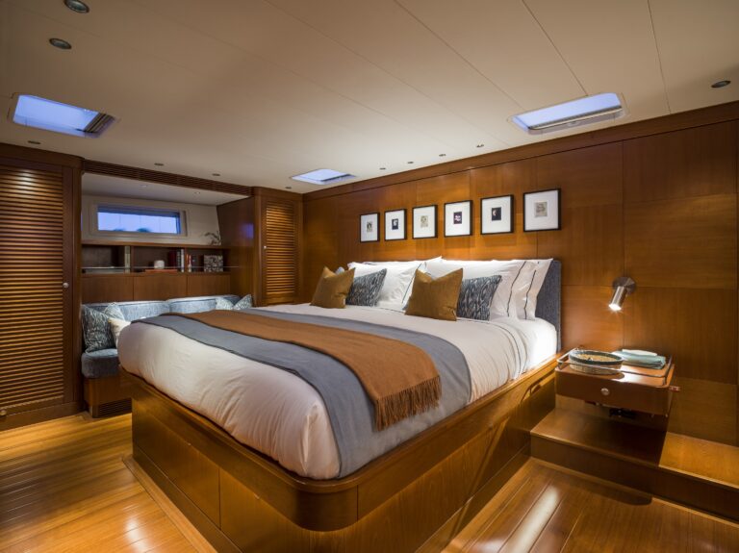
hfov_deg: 94.5
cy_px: 276
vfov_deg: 78.0
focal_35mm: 16
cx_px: 370
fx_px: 341
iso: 200
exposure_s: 1.4
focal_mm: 21
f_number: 11
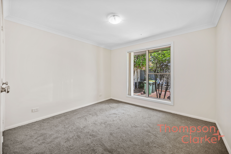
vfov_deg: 81.3
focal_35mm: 14
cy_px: 77
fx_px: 90
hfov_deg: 104.2
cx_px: 116
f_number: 4
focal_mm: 14
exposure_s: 1/6
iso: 100
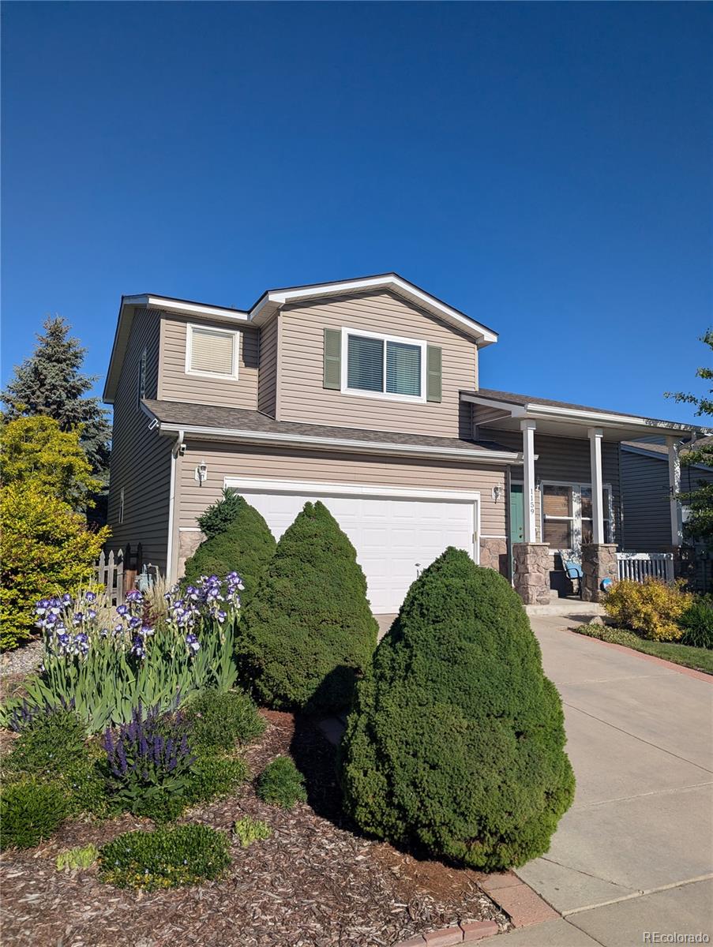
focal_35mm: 24
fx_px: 658
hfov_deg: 56.9
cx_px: 356
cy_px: 474
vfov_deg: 71.5
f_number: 1.85
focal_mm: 6.81
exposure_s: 1/4717
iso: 58
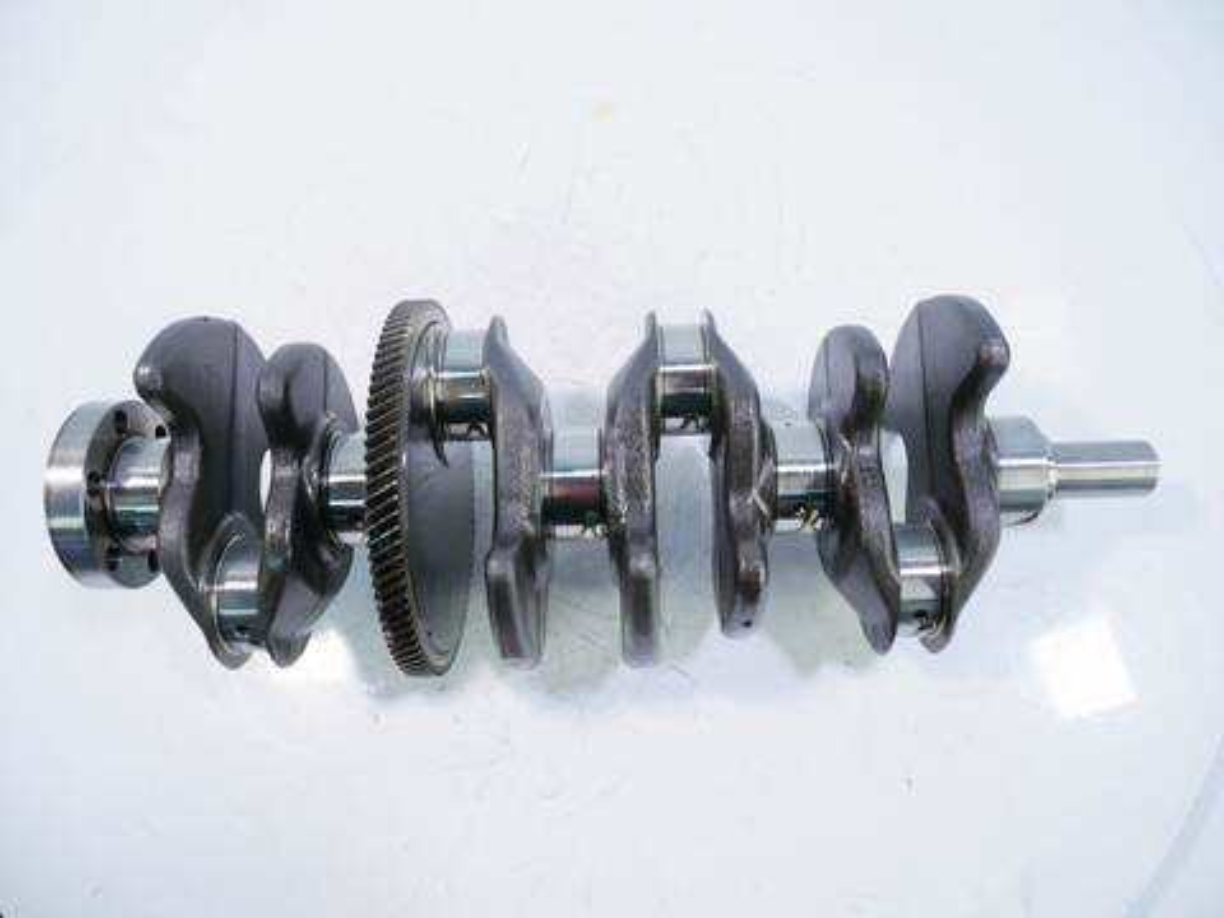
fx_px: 849
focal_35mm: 24
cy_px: 459
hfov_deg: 71.6
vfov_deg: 56.8
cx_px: 612
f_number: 3.5
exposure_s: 1/60
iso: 200
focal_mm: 12
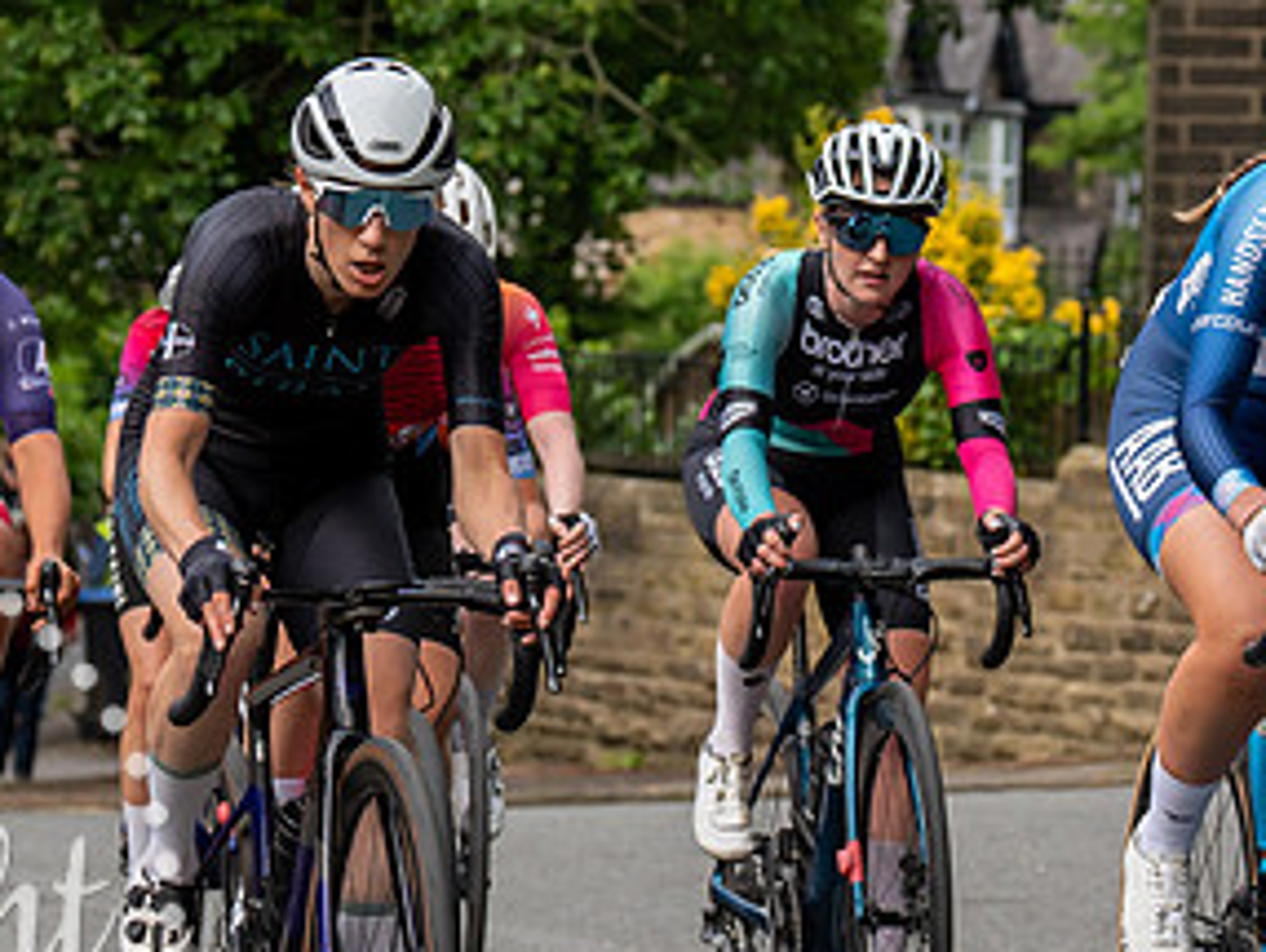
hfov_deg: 8.4
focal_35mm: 235
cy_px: 393
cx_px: 410
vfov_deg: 6.3
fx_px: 8602
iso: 500
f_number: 4
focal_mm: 70
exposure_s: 1/500
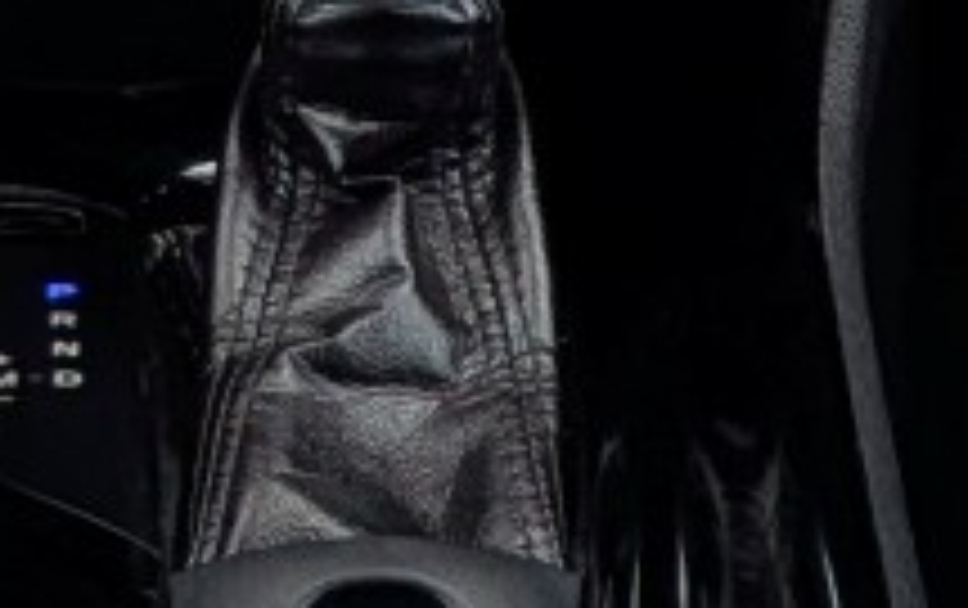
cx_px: 261
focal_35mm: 189
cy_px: -1347
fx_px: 4993
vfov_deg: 6.3
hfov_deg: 11.1
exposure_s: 1/315
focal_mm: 4.53
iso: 30
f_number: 1.7
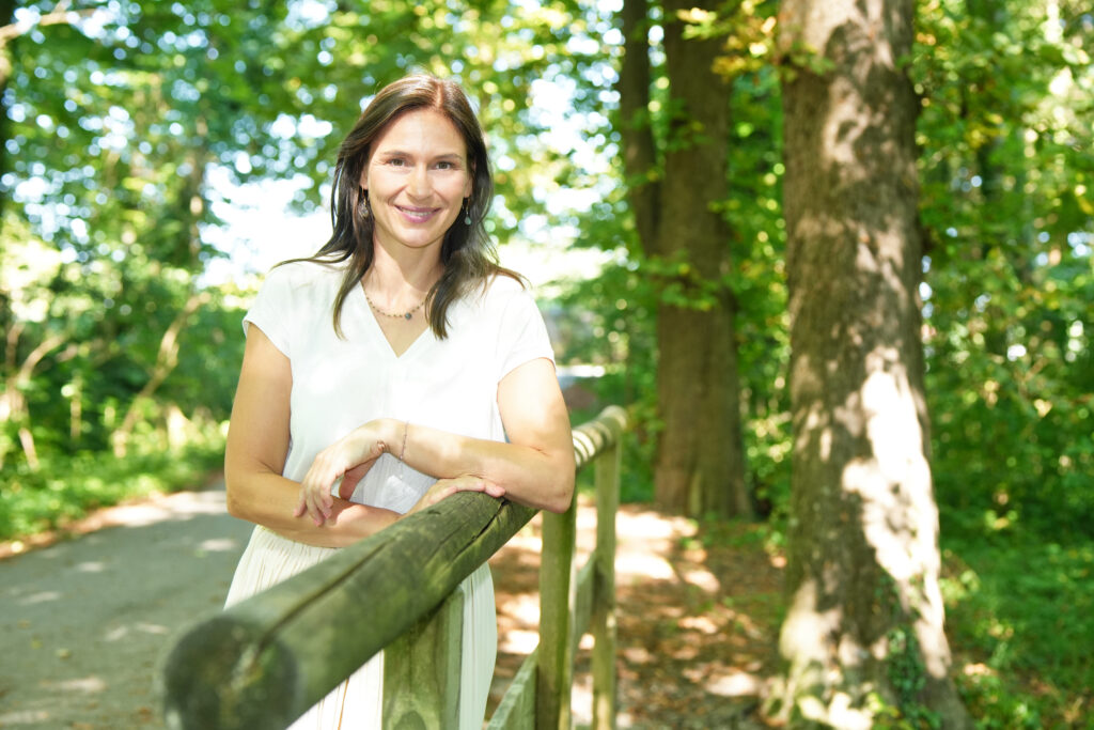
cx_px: 547
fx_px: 1520
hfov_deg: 39.6
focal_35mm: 50
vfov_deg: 27.0
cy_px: 365
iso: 800
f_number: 3.5
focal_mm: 50
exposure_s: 1/250
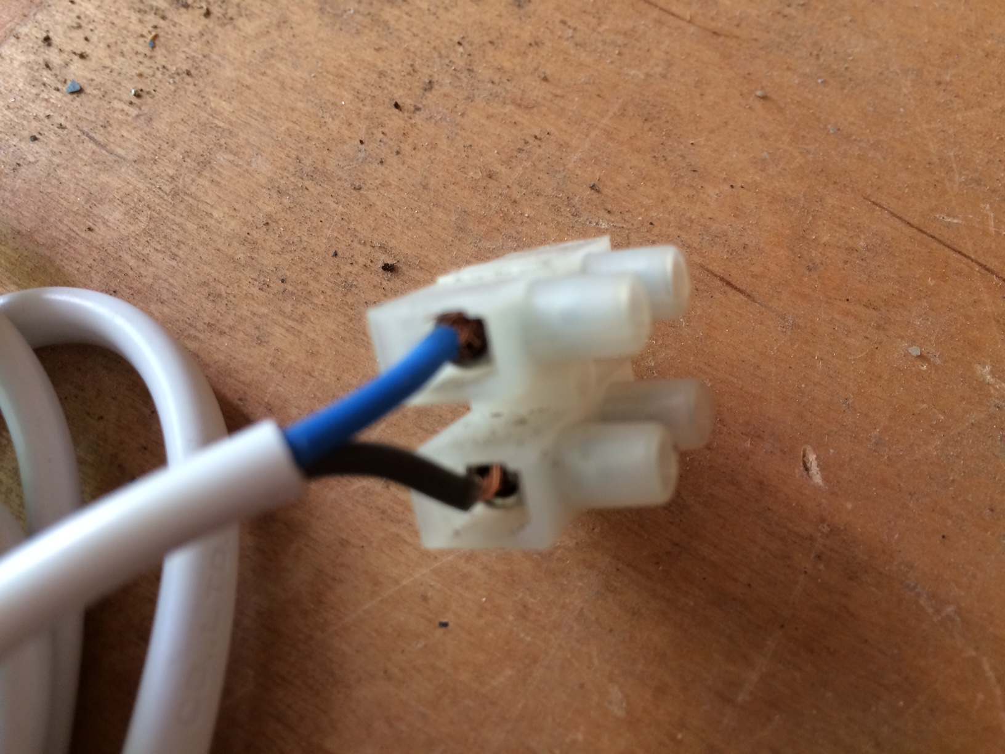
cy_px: 377
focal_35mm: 29
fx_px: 842
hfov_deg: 61.7
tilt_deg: -63.5
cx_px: 502
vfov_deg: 48.2
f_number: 2.2
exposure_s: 1/33
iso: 125
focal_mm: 4.15
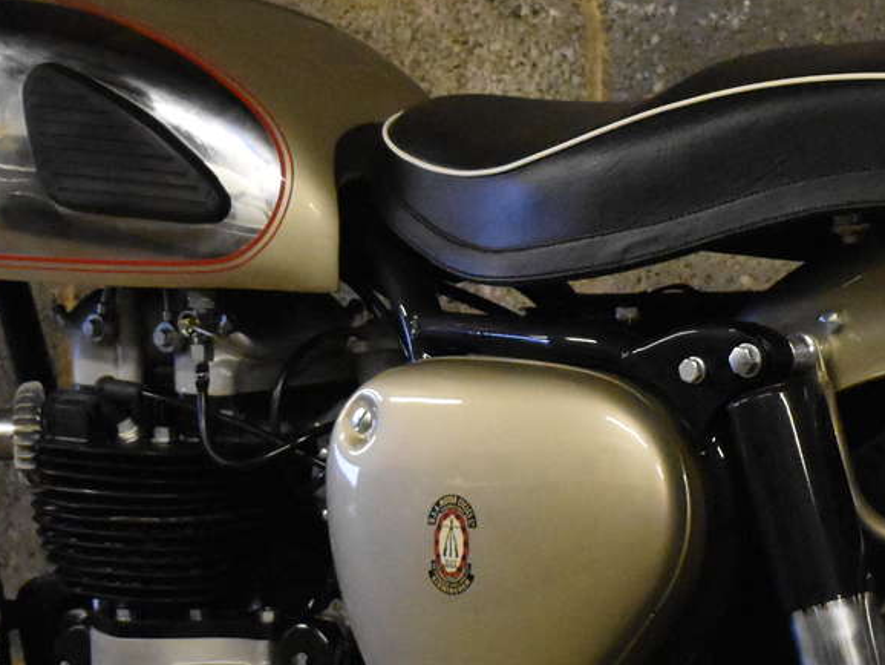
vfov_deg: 11.0
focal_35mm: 135
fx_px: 3444
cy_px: 595
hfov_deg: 14.6
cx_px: 655
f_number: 4
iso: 6400
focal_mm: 27
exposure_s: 1/125
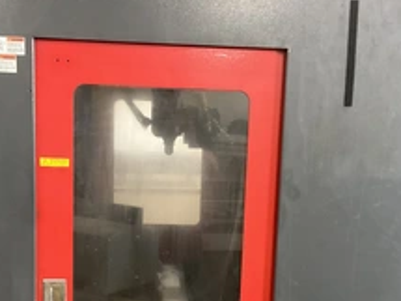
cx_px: 203
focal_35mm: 54
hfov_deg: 35.6
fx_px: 625
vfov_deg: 26.7
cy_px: 215
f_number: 1.8
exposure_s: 1/30
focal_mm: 3
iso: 250
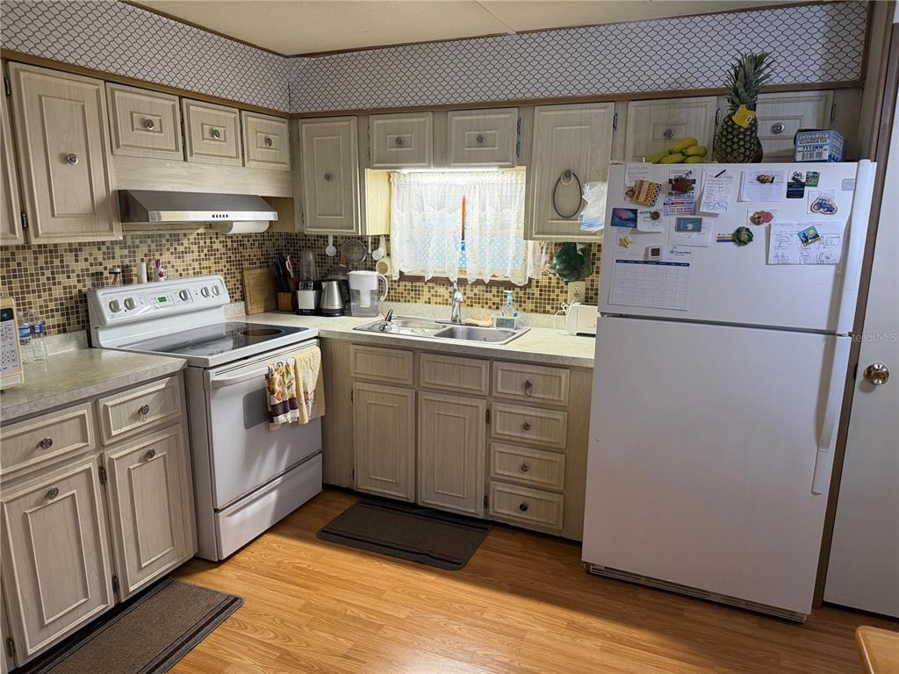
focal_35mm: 24
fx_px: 623
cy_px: 337
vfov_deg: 56.8
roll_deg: -0.9
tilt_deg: -11.3
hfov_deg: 71.6
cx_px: 450
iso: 320
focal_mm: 6.76
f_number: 1.78
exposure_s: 1/120
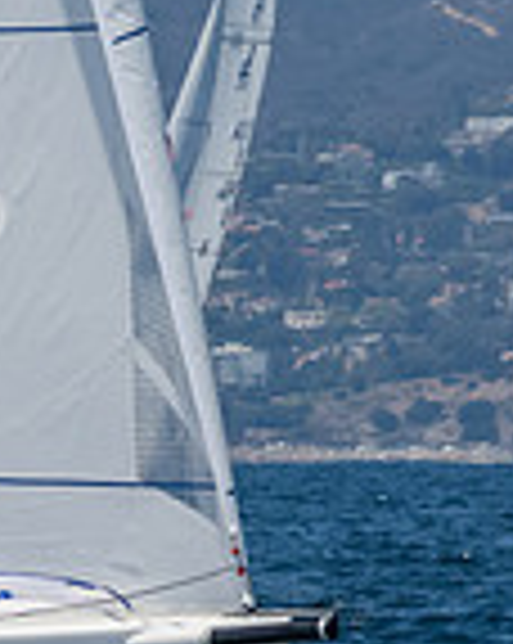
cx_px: -783
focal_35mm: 885
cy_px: 770
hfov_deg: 1.7
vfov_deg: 2.2
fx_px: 16832
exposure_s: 1/1000
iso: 640
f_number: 14
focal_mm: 155
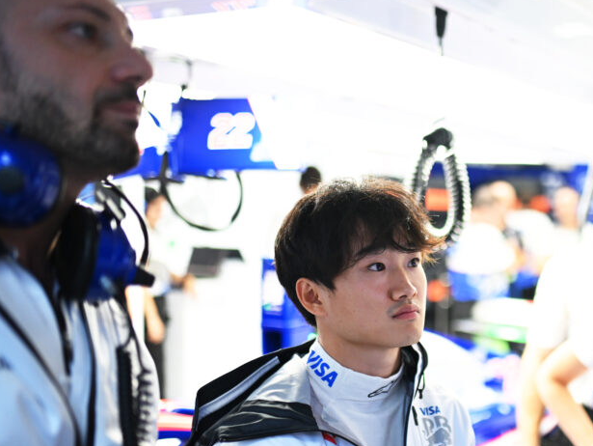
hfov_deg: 33.2
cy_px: 301
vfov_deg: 26.0
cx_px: 491
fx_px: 960
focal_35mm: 56
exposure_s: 1/400
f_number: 1.4
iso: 1000
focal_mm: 35
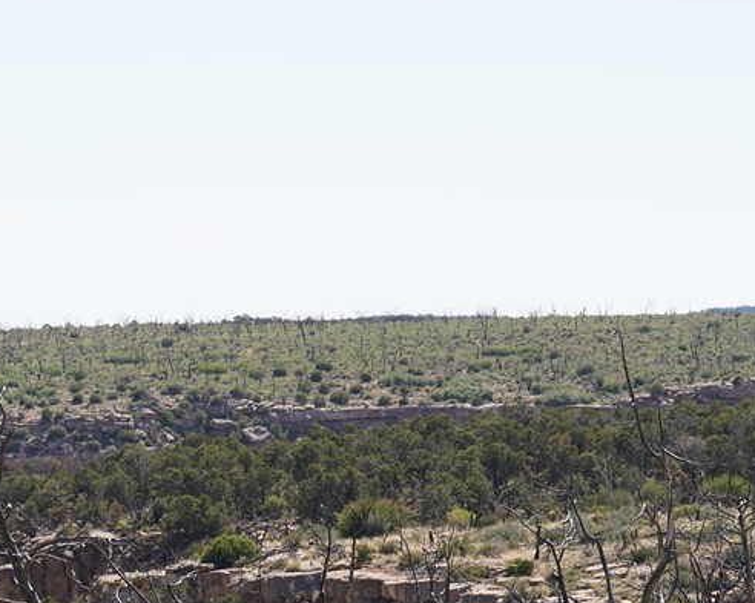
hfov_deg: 8.4
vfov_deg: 6.7
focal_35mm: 229
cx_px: -11
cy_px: 879
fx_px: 5114
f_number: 11
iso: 100
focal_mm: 60
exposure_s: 1/100
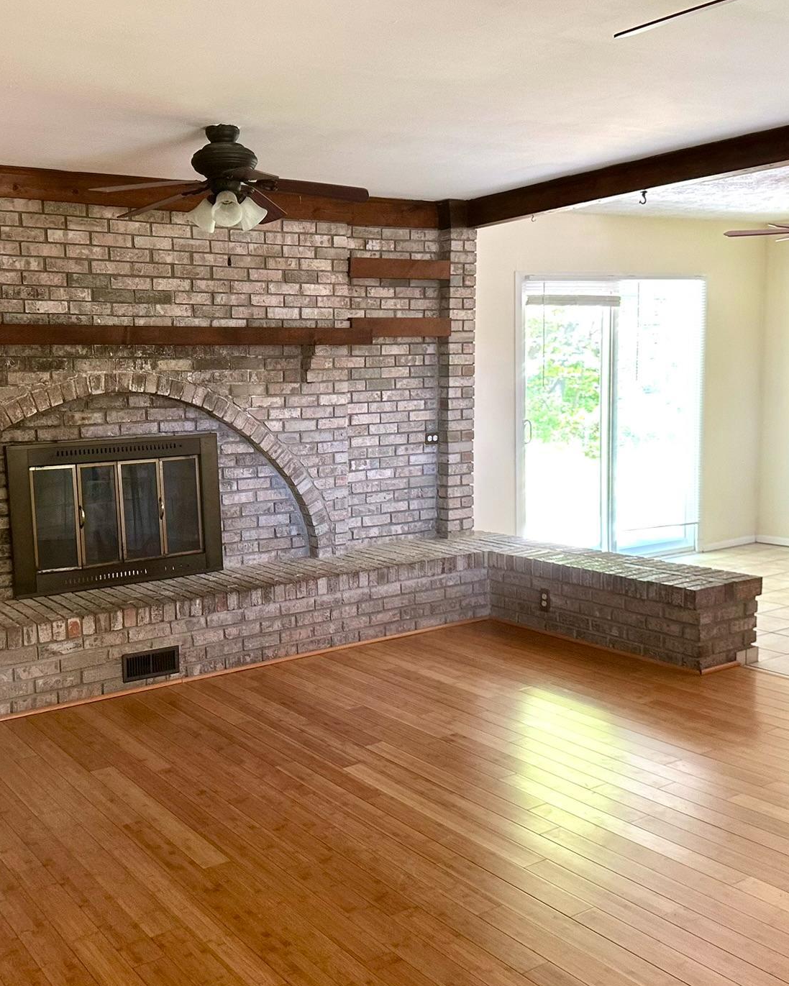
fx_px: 1022
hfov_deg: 42.1
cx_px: 320
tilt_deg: -6.9
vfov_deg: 51.5
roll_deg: +1.4
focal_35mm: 35
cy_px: 500
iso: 200
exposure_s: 1/60
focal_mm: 6.86
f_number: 1.78
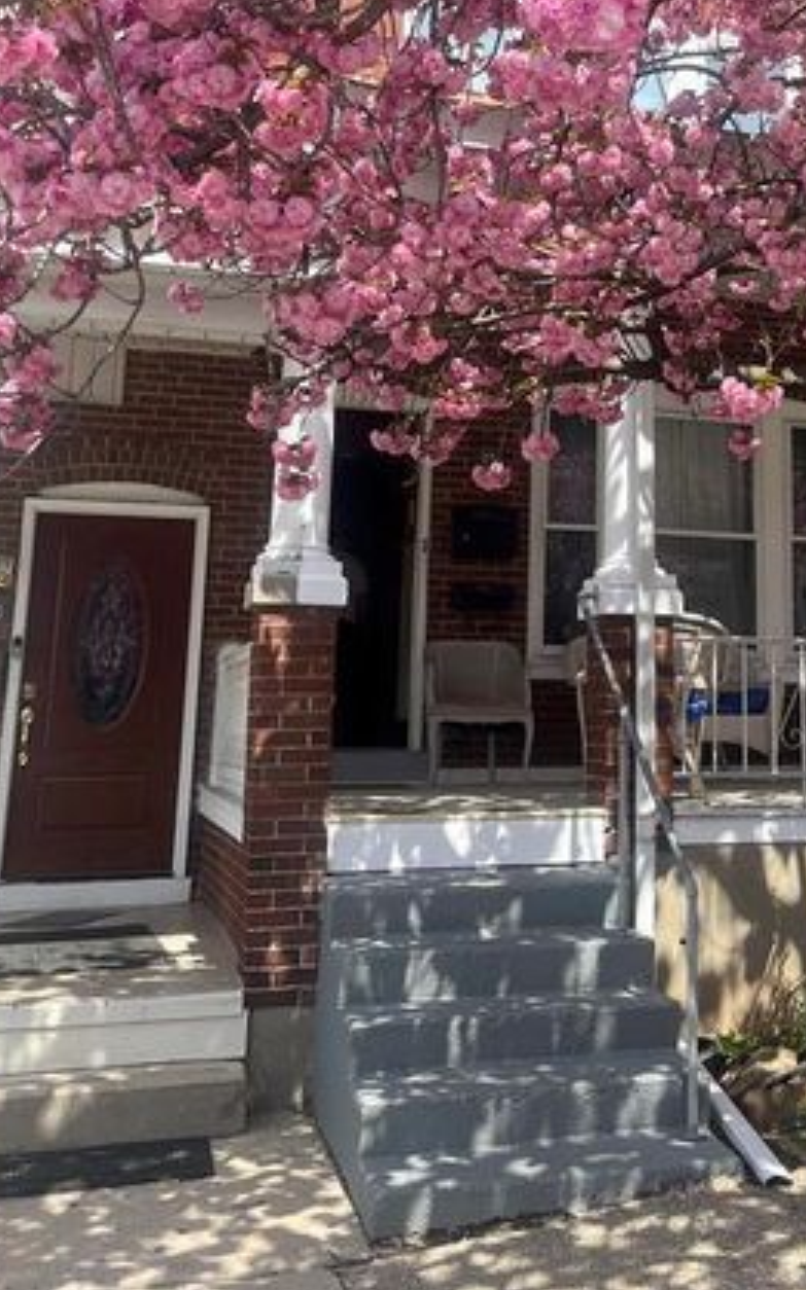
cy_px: 369
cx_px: 679
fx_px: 1547
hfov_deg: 28.4
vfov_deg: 44.2
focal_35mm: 44
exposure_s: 1/1279
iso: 50
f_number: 1.6
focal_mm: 5.1
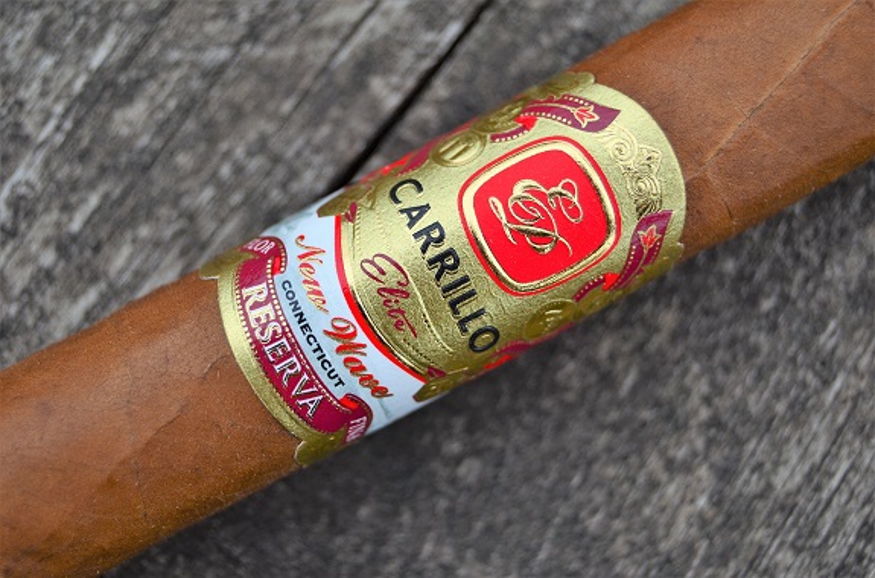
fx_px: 2000
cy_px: 289
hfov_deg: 24.7
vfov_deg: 16.5
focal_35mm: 82
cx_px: 438
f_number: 5.6
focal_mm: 55
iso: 160
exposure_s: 1/400
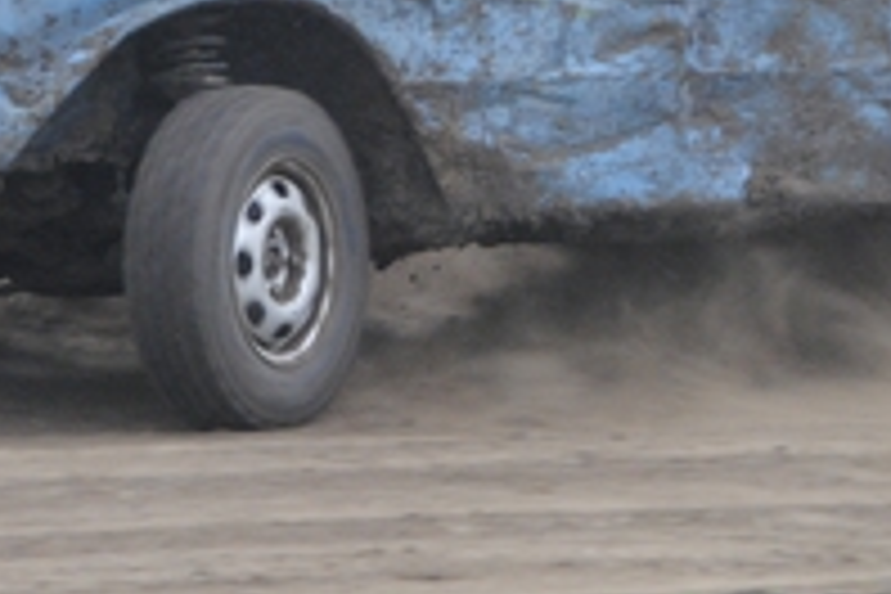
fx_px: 13215
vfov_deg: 2.6
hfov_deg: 3.9
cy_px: -180
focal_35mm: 534
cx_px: 459
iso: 800
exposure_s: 1/500
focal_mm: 110
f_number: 5.3
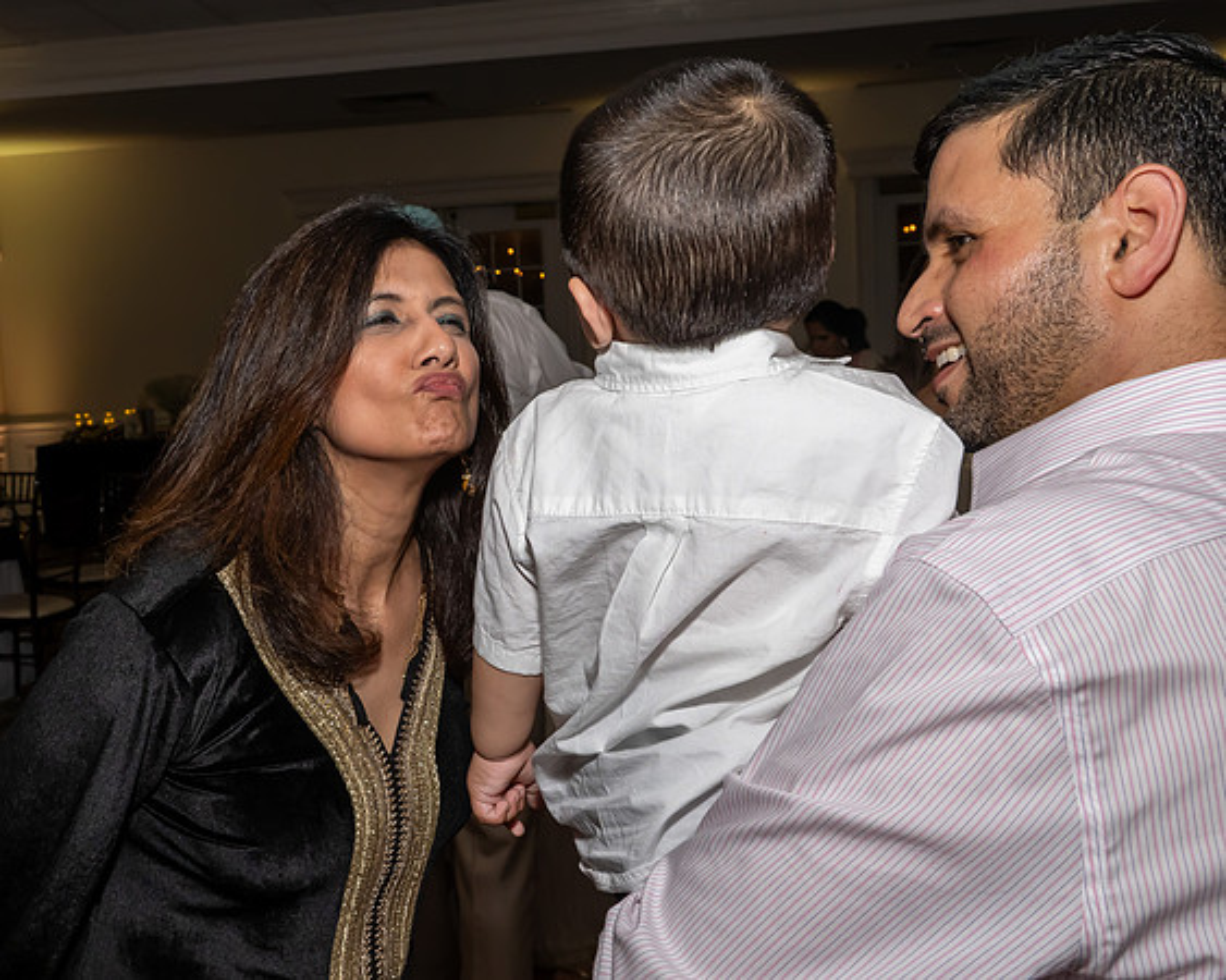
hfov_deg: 42.5
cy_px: 490
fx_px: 1553
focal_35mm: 43
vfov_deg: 35.0
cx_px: 403
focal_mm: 23
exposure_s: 1/250
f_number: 8
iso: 640
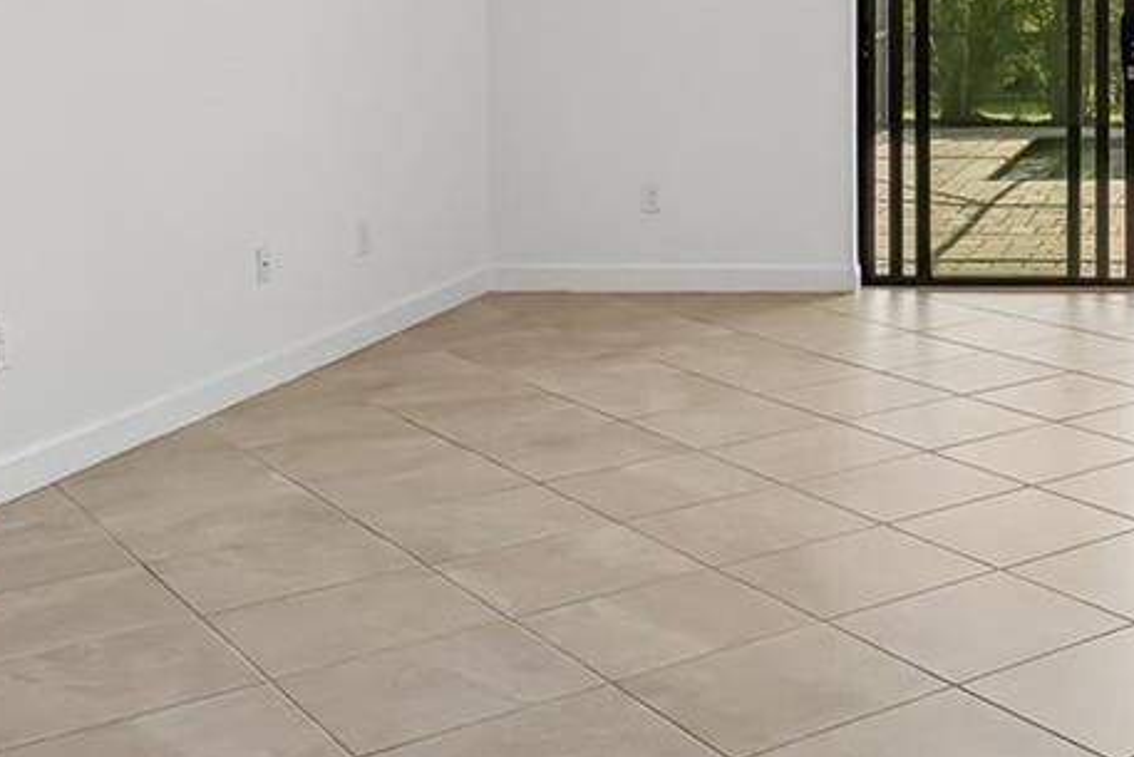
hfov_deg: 32.1
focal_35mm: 56
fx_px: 1764
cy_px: -55
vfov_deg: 22.9
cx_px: 1196
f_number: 8
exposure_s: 1/80
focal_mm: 16
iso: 400
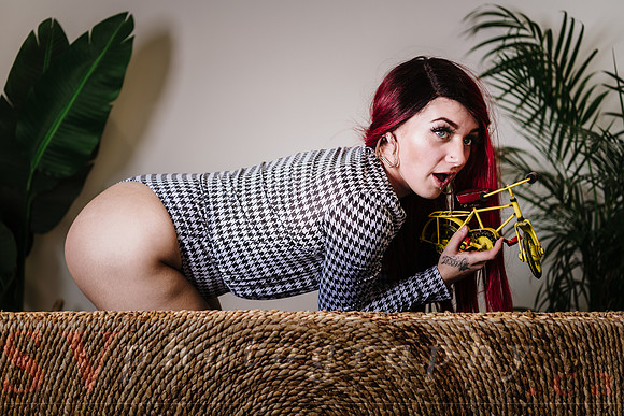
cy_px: 196
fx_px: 856
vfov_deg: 27.3
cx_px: 293
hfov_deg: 40.0
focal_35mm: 49
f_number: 2.8
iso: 64
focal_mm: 46
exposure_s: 1/60
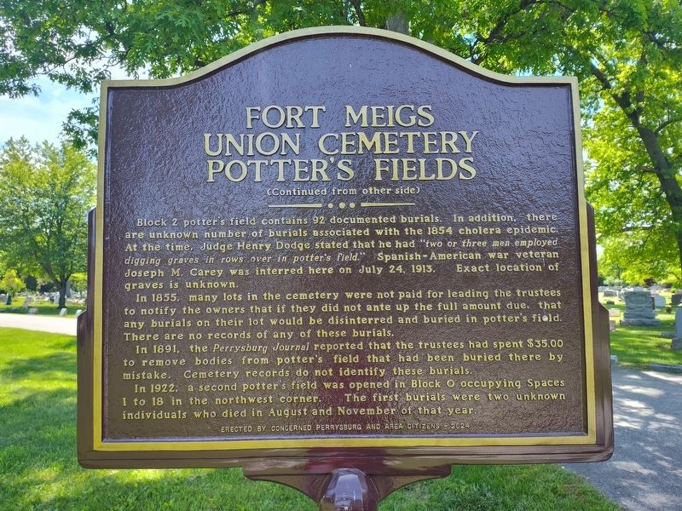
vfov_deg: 58.9
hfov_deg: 73.9
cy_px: 256
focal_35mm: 23
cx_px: 341
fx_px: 453
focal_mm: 5.56
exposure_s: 1/306
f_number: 1.8
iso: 100
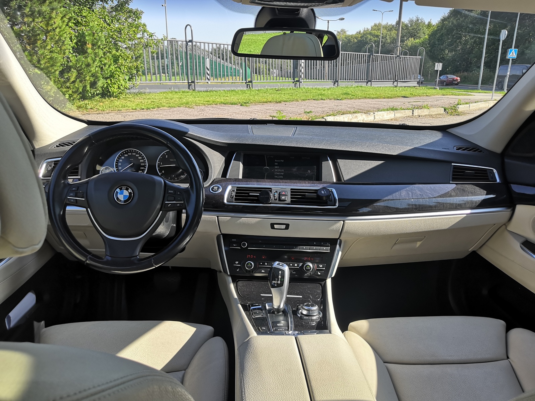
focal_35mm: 27
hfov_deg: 65.3
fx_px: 417
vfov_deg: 51.4
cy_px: 200
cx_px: 268
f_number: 1.8
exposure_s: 1/453
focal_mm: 3.95
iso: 50
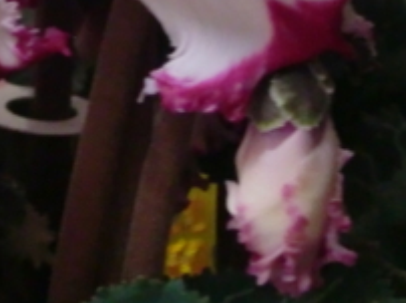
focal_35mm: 218
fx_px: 2554
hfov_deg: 9.0
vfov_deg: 6.7
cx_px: -12
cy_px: -78
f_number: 3.6
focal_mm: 9.8
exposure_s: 1/13
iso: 400
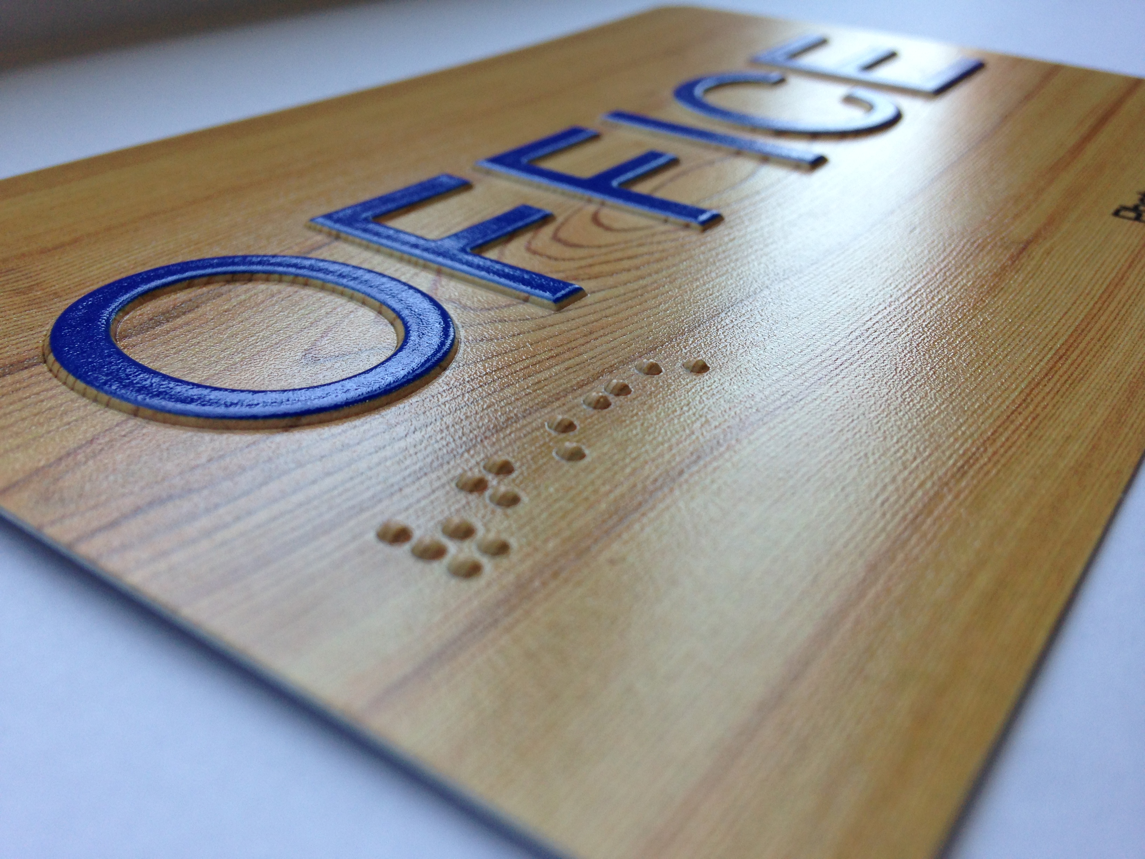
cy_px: 430
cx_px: 572
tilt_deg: -29.8
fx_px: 1092
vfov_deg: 42.9
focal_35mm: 33
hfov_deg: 55.4
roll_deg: +1.2
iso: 50
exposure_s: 1/154
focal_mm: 4.12
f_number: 2.4
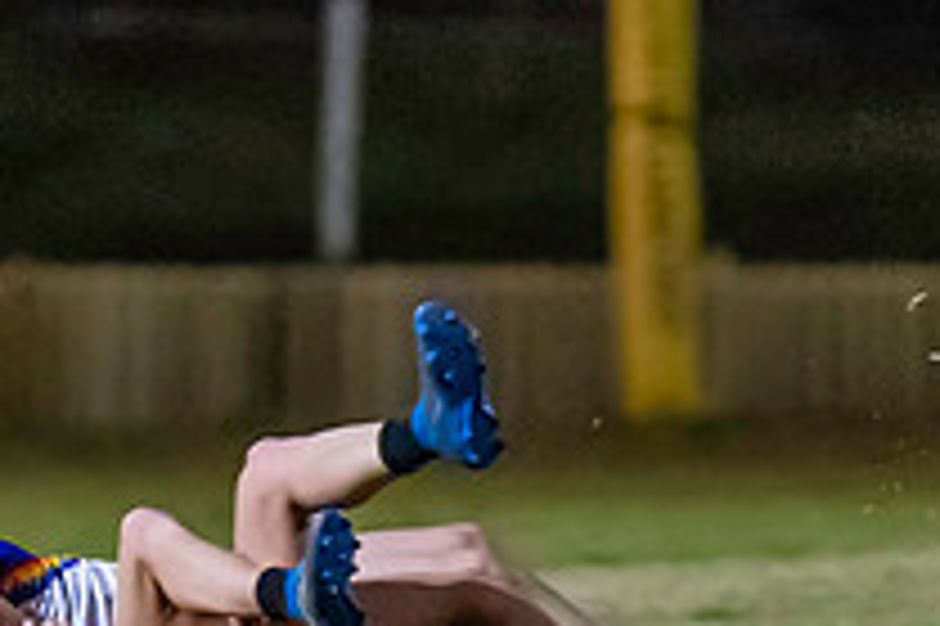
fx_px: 33291
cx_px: -580
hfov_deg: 1.6
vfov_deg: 1.1
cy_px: 904
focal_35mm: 1276
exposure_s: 1/1000
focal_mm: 210
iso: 10000
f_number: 2.8
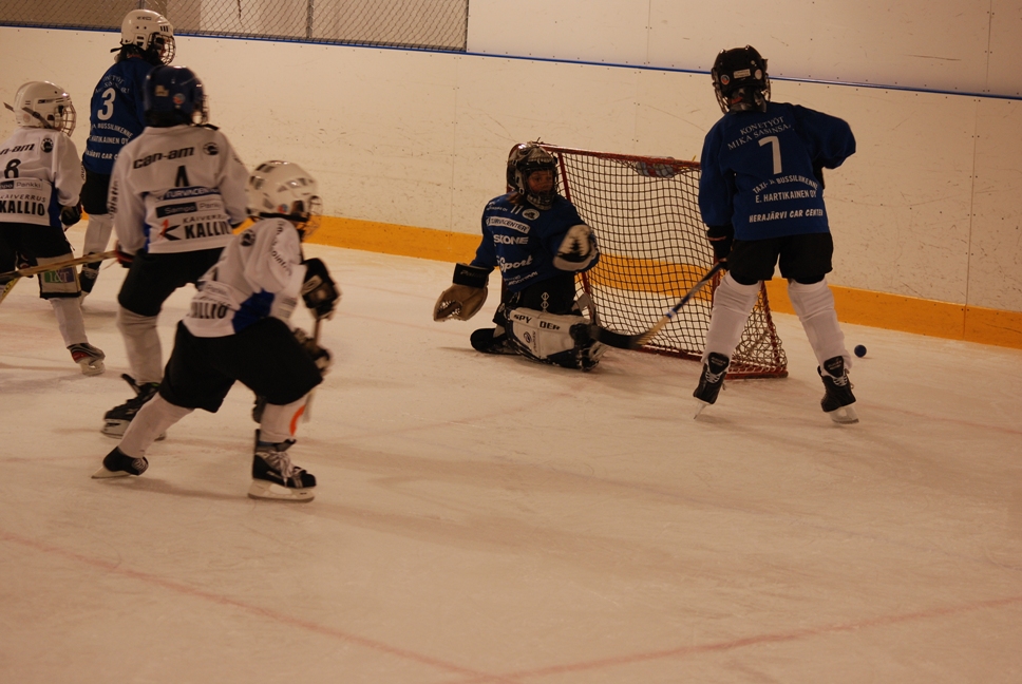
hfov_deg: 19.4
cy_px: 342
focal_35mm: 105
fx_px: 2984
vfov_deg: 13.1
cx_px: 511
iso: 400
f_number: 4
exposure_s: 1/125
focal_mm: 70
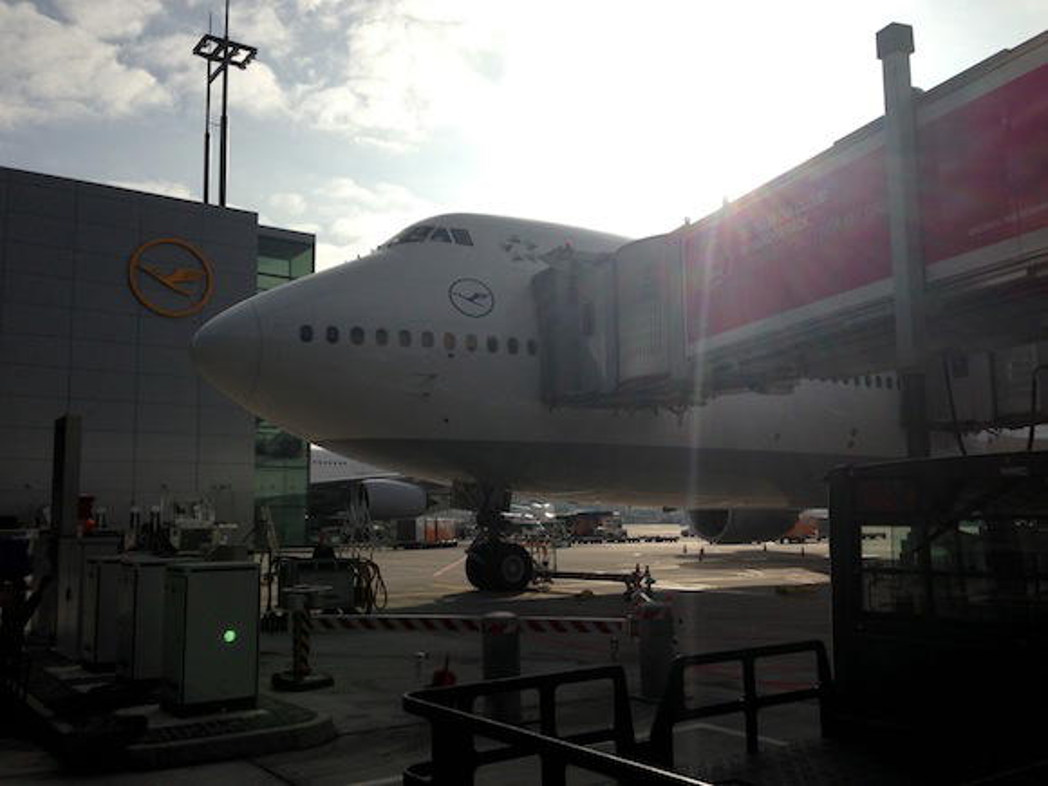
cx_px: 524
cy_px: 393
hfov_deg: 55.4
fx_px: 999
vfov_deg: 42.9
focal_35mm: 33
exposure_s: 1/4525
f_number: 2.4
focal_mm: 4.13
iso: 50
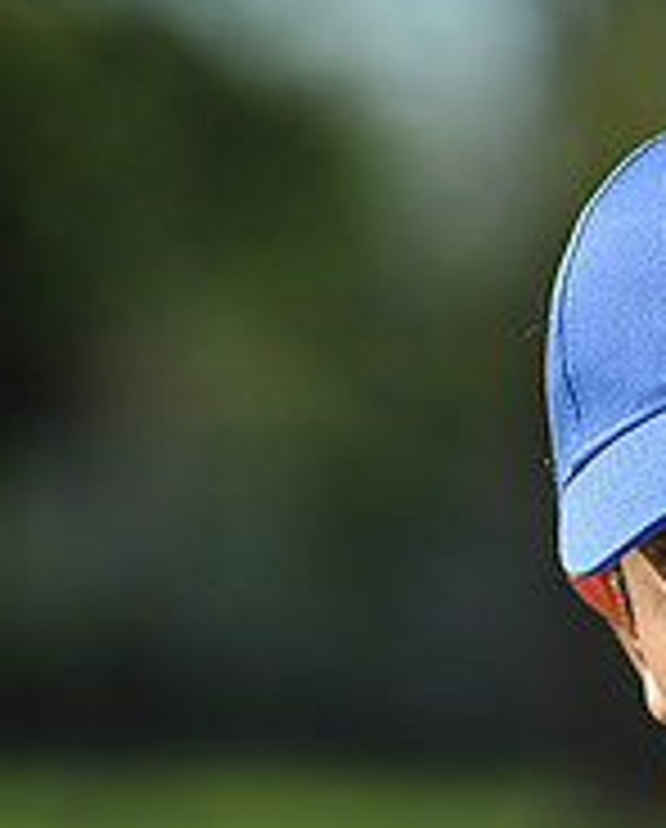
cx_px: 716
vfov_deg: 3.6
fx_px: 13040
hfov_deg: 2.9
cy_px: 999
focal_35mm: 531
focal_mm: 180
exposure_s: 1/1600
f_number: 4
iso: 200
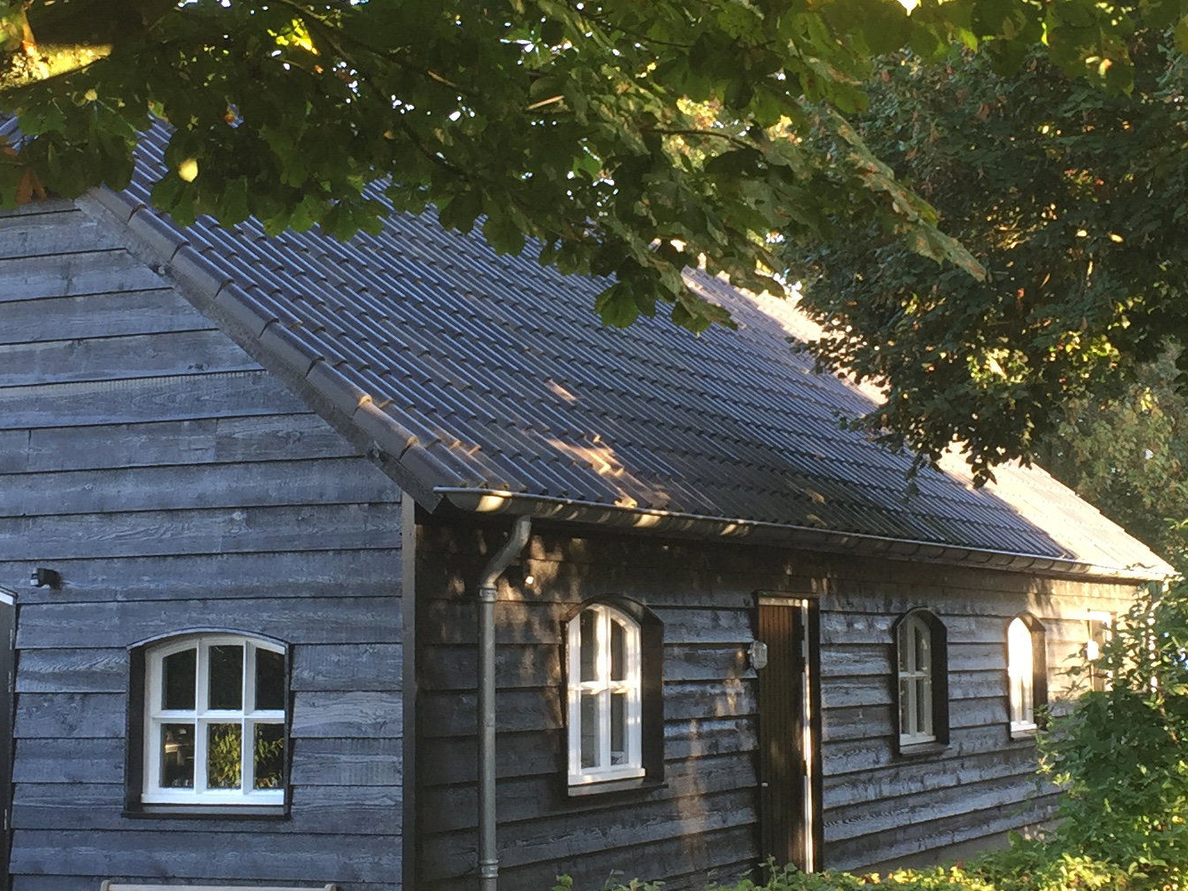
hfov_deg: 27.4
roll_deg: +0.5
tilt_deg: +6.8
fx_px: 2437
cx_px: 639
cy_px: 342
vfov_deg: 20.7
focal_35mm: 71
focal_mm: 4.15
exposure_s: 1/50
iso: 40
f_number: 2.2
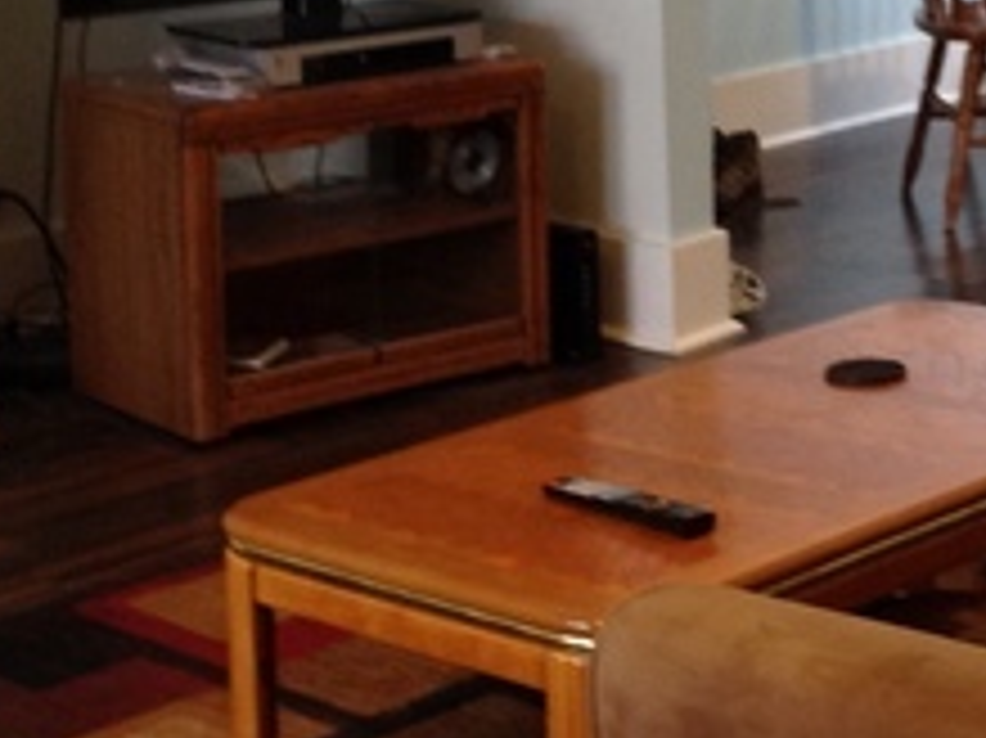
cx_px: 655
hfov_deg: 18.3
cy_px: 108
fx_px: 3046
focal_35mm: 107
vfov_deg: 13.7
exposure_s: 1/15
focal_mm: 4.28
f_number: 2.4
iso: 100
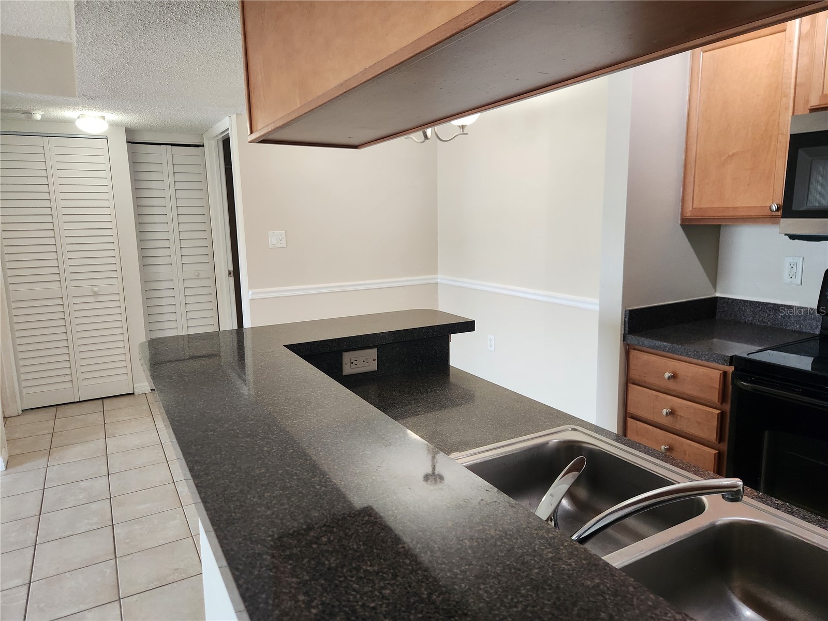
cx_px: 414
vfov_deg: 58.9
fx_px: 550
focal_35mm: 23
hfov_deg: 73.9
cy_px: 310
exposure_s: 1/120
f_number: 1.8
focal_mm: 5.4
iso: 250
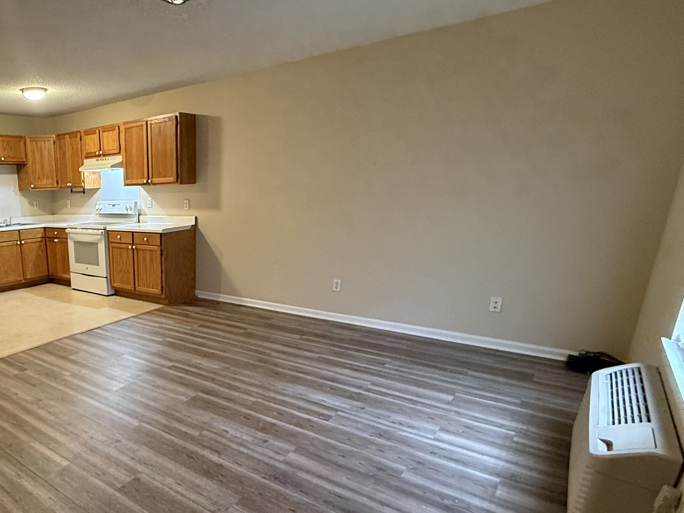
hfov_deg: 66.3
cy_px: 312
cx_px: 126
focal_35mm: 23
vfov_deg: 58.3
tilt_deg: -16.2
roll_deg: +2.0
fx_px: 454
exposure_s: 1/60
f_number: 2.2
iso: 400
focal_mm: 2.22
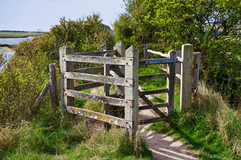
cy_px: 80
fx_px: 301
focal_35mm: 45
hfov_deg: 43.6
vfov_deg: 29.9
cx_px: 120
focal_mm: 45
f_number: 8
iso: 200
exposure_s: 1/250
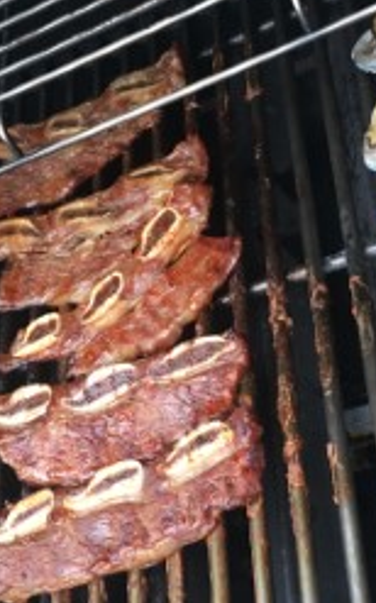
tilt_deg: -52.1
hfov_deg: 23.0
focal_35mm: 56
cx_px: 254
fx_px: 920
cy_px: 298
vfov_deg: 36.3
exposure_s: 1/30
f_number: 2.2
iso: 32
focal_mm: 4.15
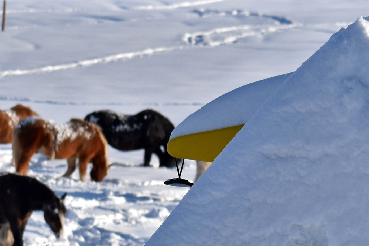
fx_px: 4642
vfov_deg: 3.0
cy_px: 321
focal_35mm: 453
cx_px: 329
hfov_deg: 4.5
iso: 200
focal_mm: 70
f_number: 5.6
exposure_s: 1/1000
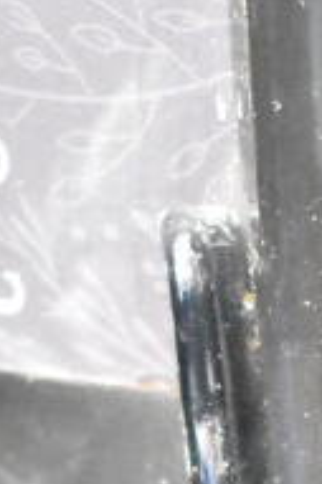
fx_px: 3091
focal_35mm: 230
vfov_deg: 8.6
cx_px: 550
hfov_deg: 5.9
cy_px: 872
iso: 25600
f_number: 4.5
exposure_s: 1/40
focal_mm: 32
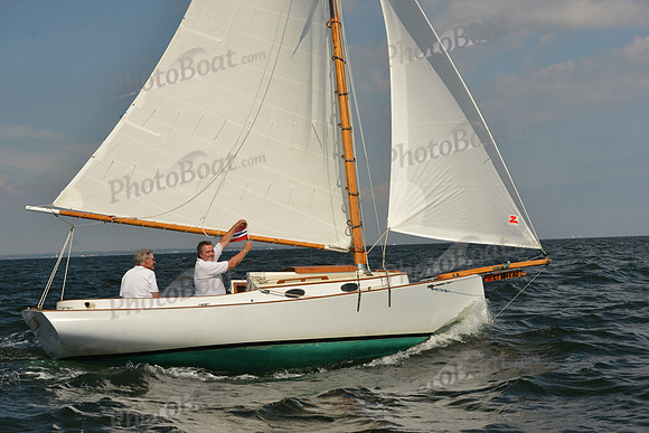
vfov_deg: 19.5
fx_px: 1262
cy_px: 216
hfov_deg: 28.8
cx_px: 324
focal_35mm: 70
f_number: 9
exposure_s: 1/1000
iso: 500
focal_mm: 70
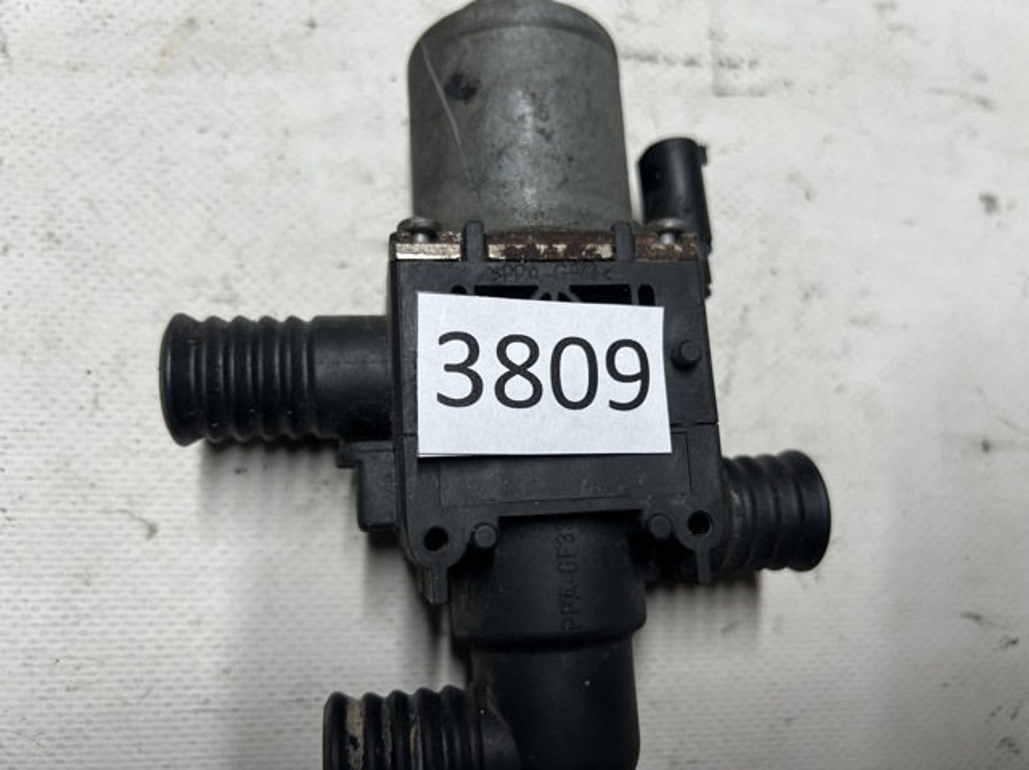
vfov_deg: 53.0
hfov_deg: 67.3
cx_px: 514
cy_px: 385
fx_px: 772
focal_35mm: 26
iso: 80
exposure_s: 1/100
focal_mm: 5.7
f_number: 1.5
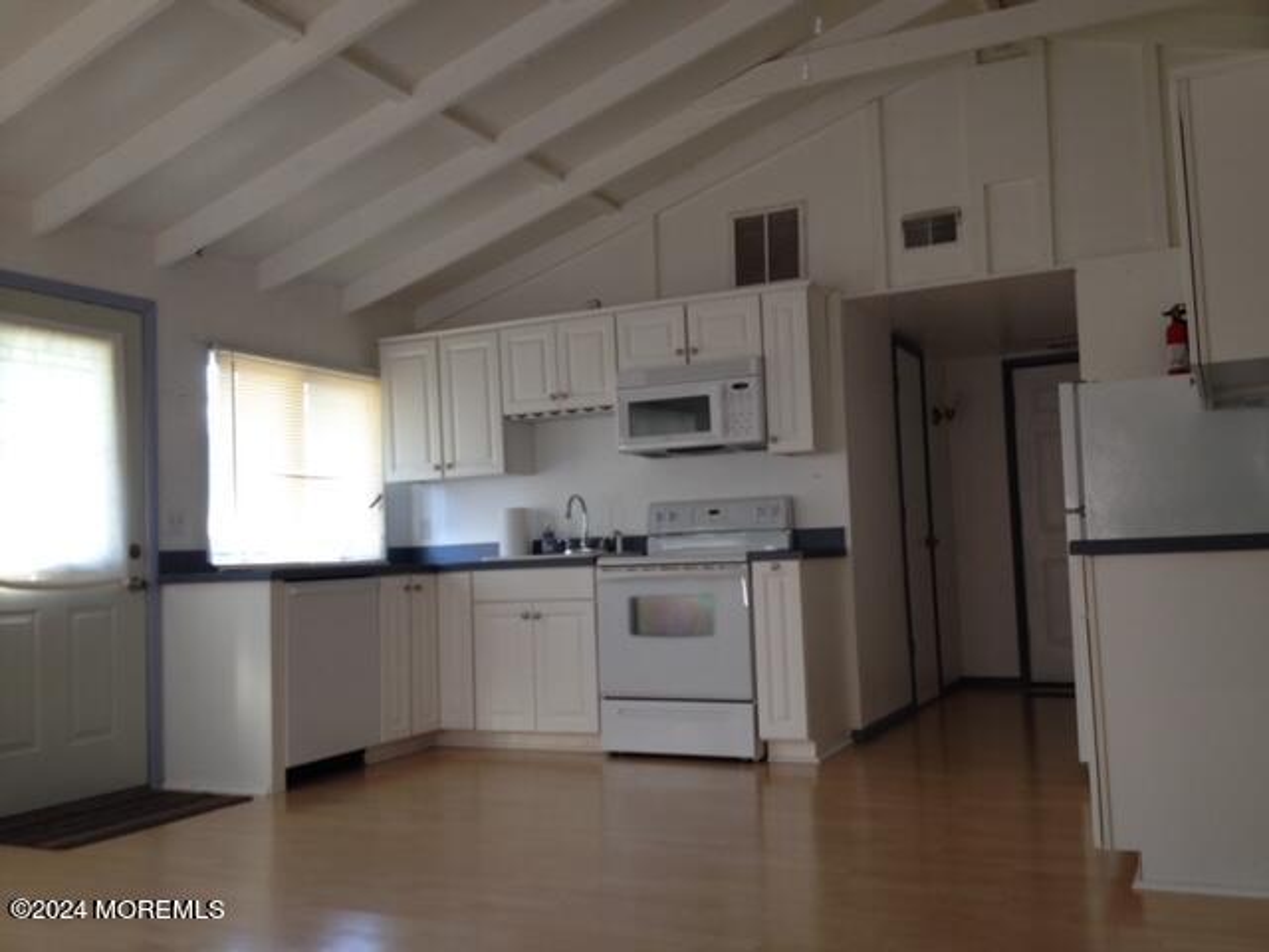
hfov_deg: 52.6
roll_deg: +2.6
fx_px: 1283
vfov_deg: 40.7
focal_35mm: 35
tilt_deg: +2.9
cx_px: 634
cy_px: 476
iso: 50
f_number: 2.4
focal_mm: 4.28
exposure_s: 1/20
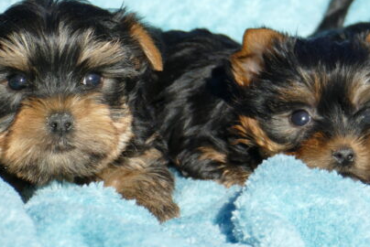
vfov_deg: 2.1
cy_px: 98
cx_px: 330
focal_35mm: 646
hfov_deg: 3.2
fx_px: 6644
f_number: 4
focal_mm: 92.88
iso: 125
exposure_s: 1/1300
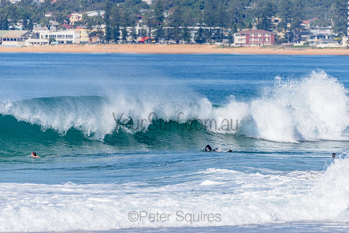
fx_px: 4848
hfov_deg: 4.1
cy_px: 116
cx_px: 174
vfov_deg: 2.8
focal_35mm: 500
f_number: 5.6
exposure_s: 1/2000
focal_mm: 500
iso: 110
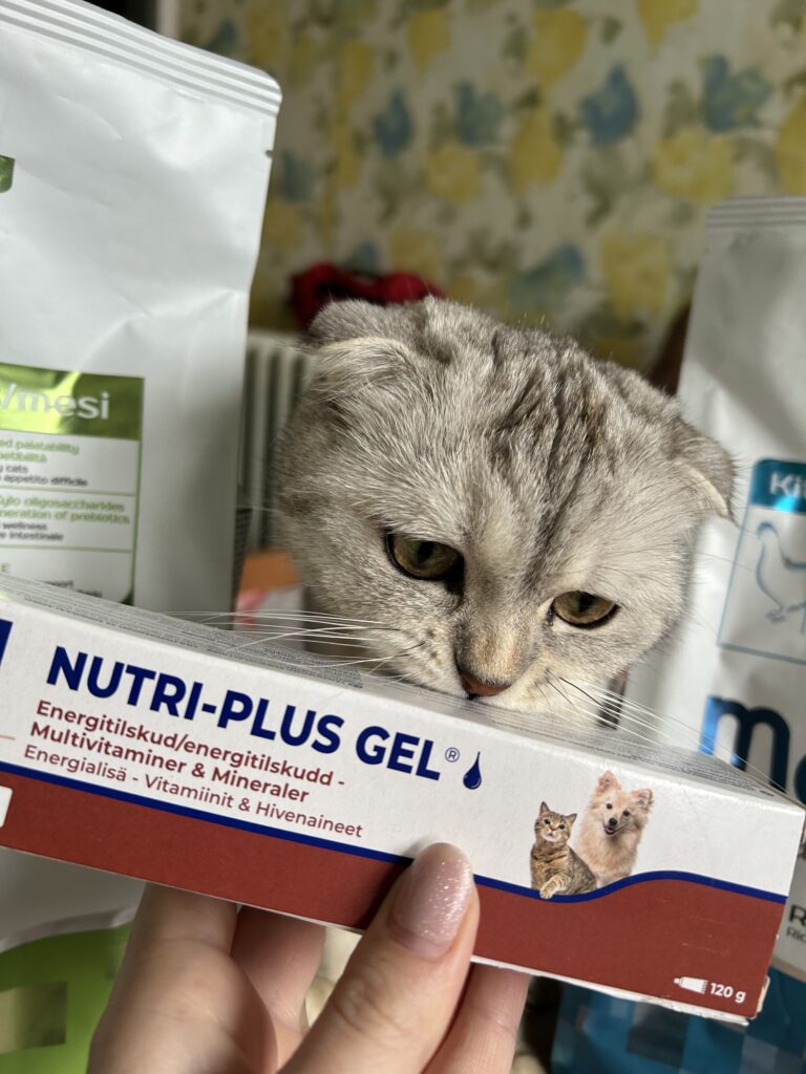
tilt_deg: -16.0
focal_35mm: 26
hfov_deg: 53.1
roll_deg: -6.3
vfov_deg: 67.3
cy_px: 537
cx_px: 403
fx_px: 807
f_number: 1.5
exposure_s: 1/121
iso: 64
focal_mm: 5.7
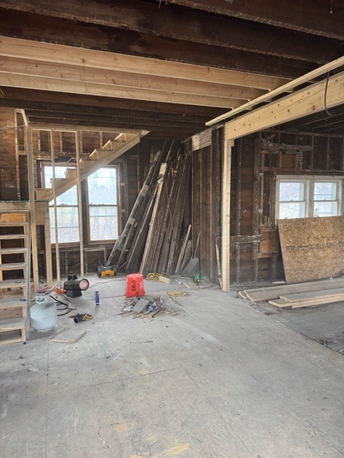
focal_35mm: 24
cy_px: 229
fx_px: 318
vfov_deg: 71.6
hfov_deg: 56.8
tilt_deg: -5.6
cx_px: 172
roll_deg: +0.8
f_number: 1.78
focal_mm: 6.76
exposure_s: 1/60
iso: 250
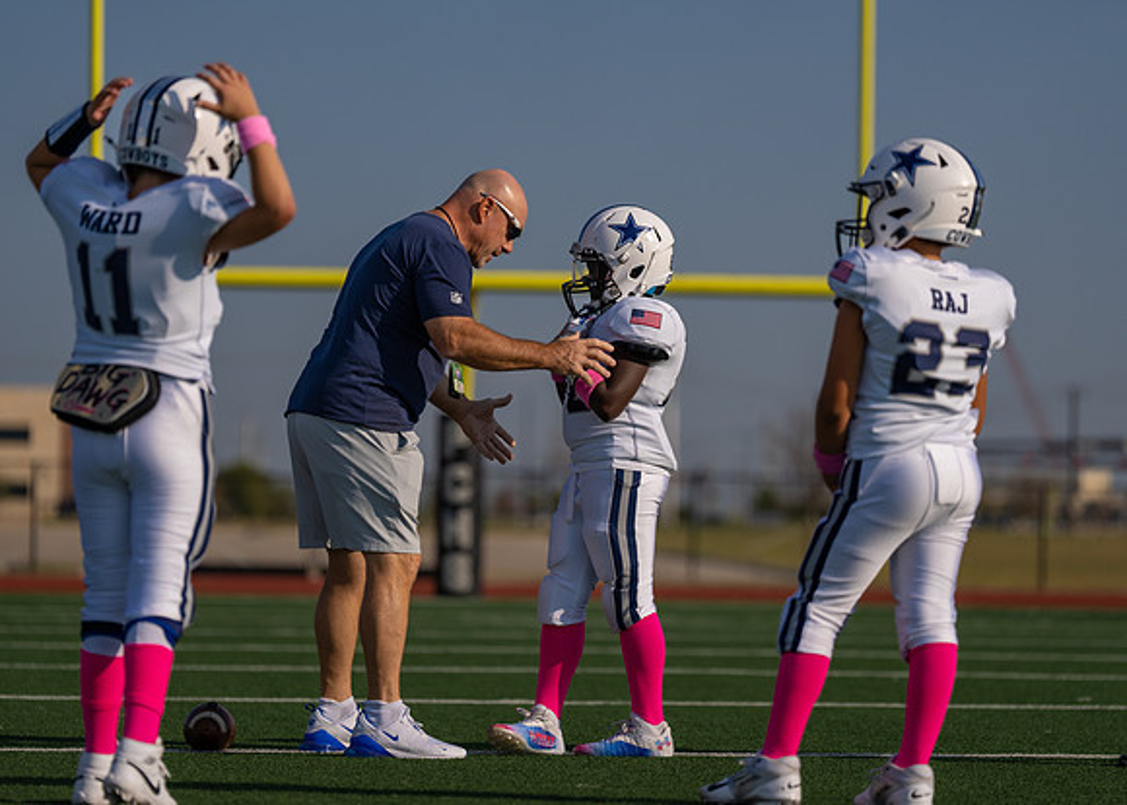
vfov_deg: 8.6
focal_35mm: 168
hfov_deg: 12.0
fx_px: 5365
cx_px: 564
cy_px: 402
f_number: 2.8
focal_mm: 160
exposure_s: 1/5000
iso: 100
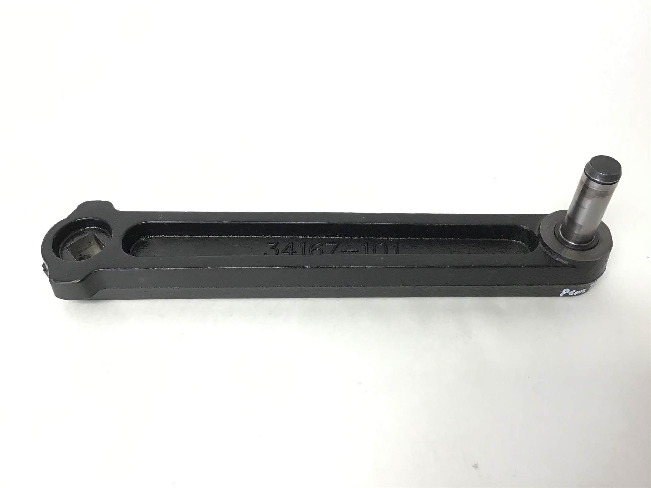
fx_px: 583
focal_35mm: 31
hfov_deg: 58.3
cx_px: 326
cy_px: 244
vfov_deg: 45.4
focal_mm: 3.3
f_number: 2.4
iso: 32
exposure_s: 1/30
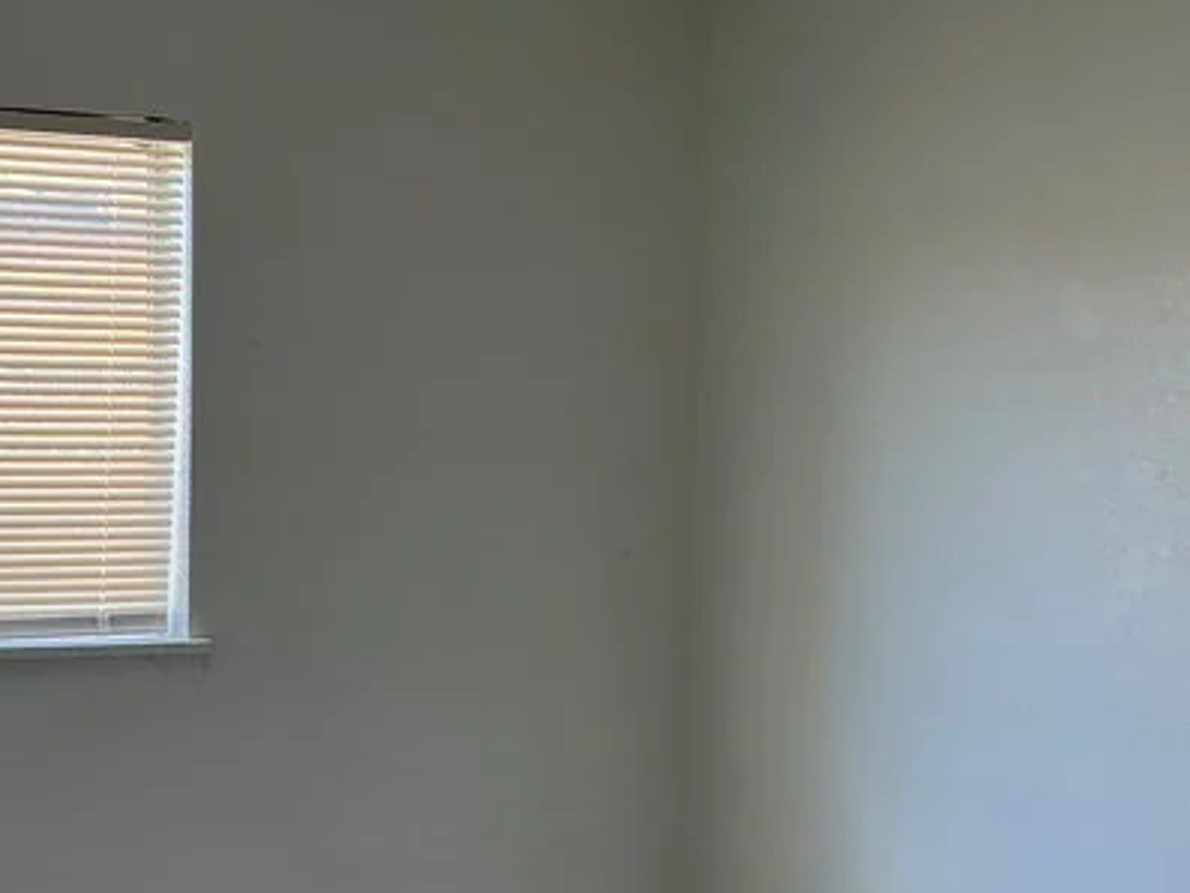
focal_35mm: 67
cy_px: 752
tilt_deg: -4.1
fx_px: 2304
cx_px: 48
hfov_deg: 27.6
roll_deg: +0.1
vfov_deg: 21.6
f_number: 1.6
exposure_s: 1/120
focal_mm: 5.1
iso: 40
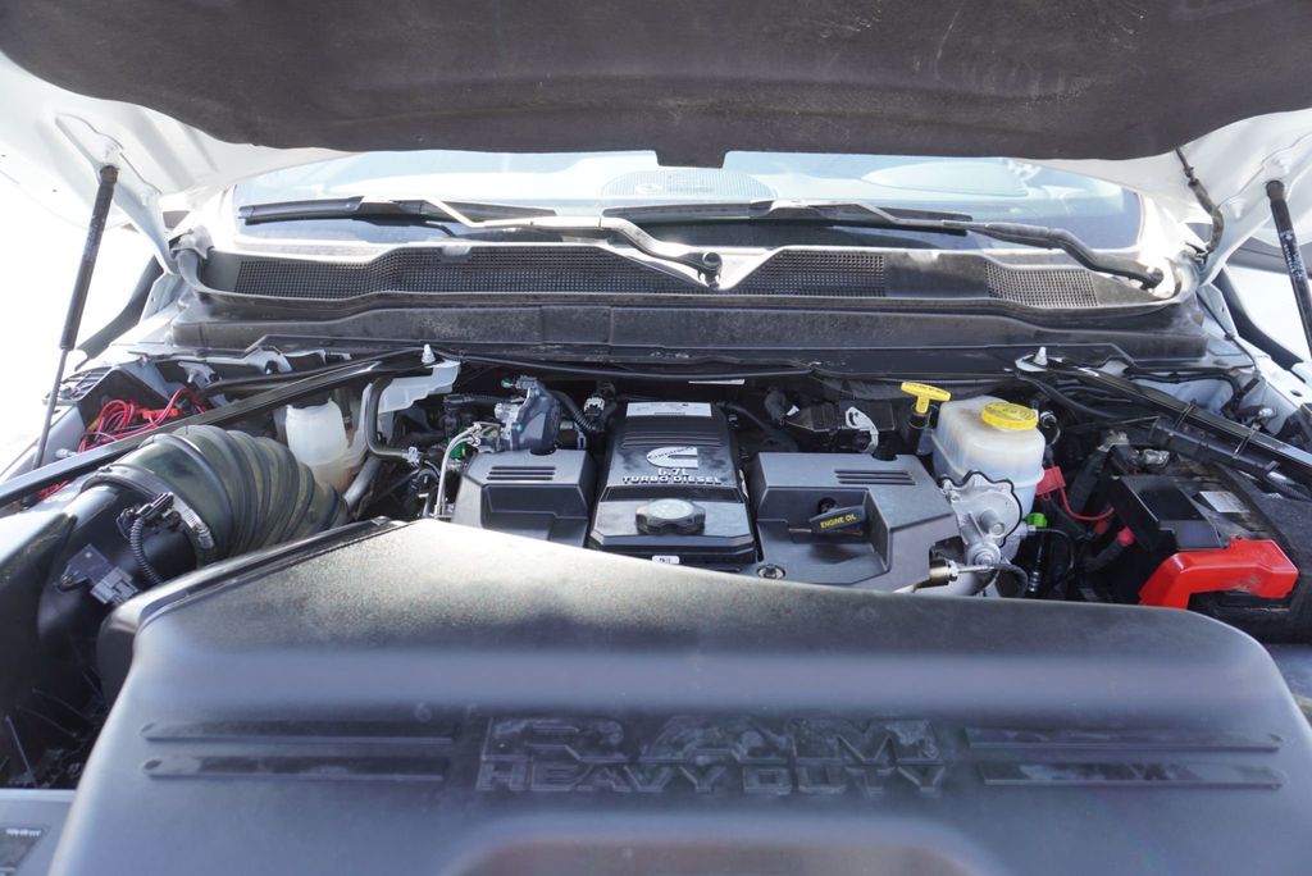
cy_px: 438
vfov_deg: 53.2
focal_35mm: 24
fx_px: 875
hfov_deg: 73.7
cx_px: 656
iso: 100
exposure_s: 1/80
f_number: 4.5
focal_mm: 16
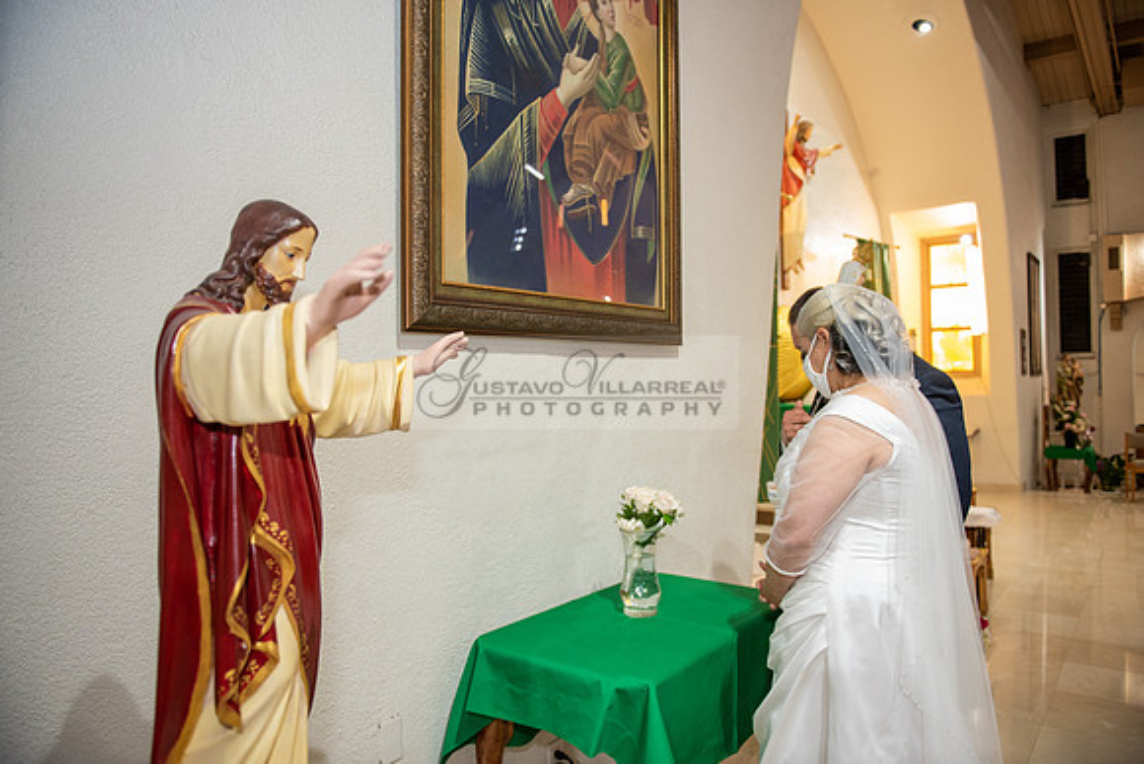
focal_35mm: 24
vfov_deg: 53.2
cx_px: 572
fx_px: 763
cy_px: 382
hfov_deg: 73.7
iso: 1000
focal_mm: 24
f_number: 2.8
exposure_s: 1/160
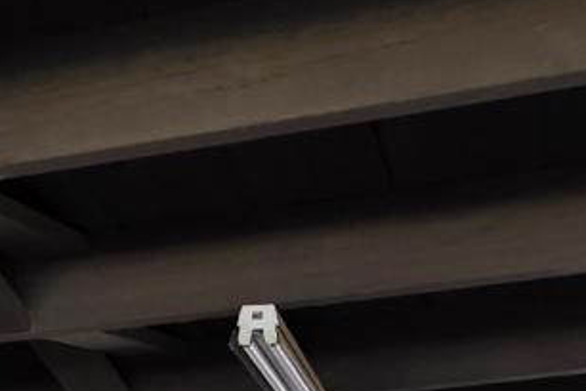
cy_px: 850
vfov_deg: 15.2
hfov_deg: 30.5
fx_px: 1075
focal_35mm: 66
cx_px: 254
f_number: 1.9
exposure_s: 1/60
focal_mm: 2.2
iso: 640
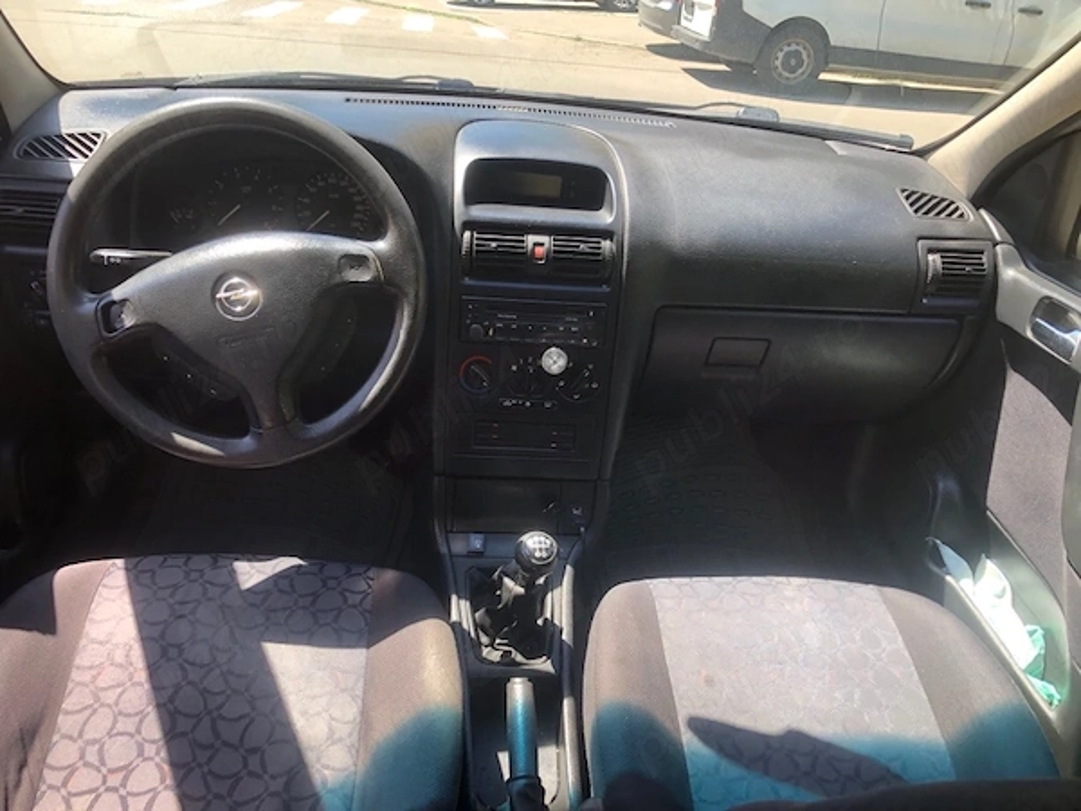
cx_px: 540
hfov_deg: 63.4
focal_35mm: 28
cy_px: 406
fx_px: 874
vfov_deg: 49.7
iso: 25
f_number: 1.8
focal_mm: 3.99
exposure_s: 1/120
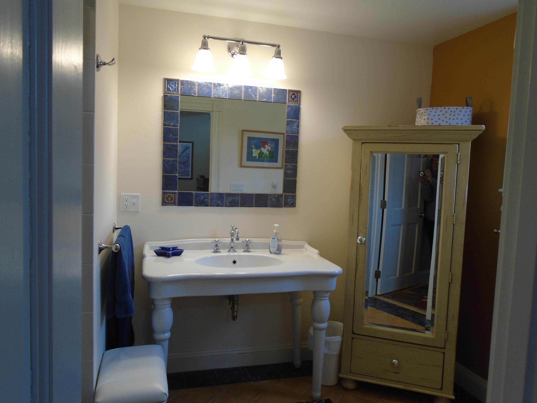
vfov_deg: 53.1
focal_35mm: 26
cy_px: 202
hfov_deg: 67.3
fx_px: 403
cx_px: 268
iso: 100
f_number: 3.2
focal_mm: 4.6
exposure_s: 1/30
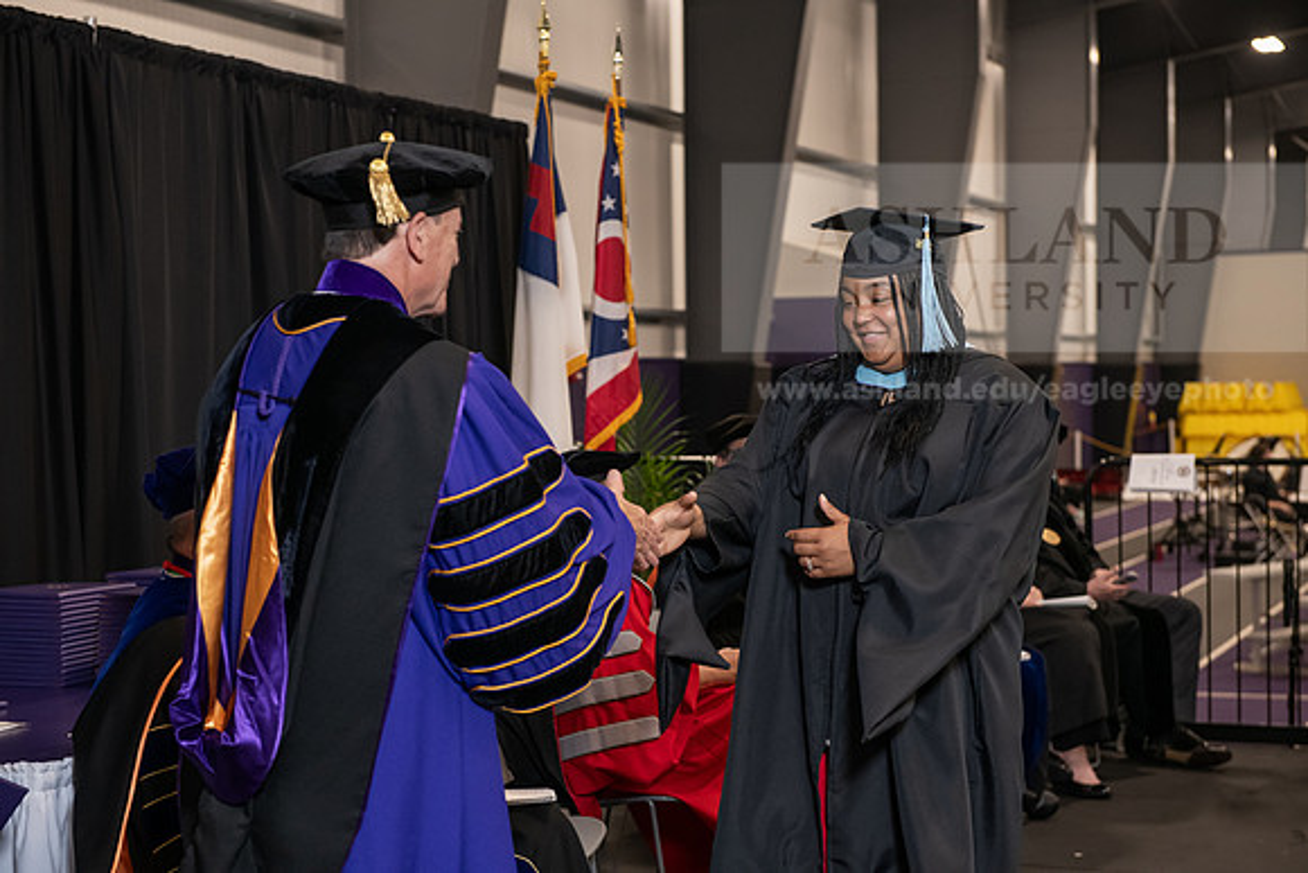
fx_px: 2544
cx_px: 654
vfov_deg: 19.5
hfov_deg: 28.8
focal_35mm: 70
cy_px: 436
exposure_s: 1/125
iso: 2000
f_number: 5
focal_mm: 70
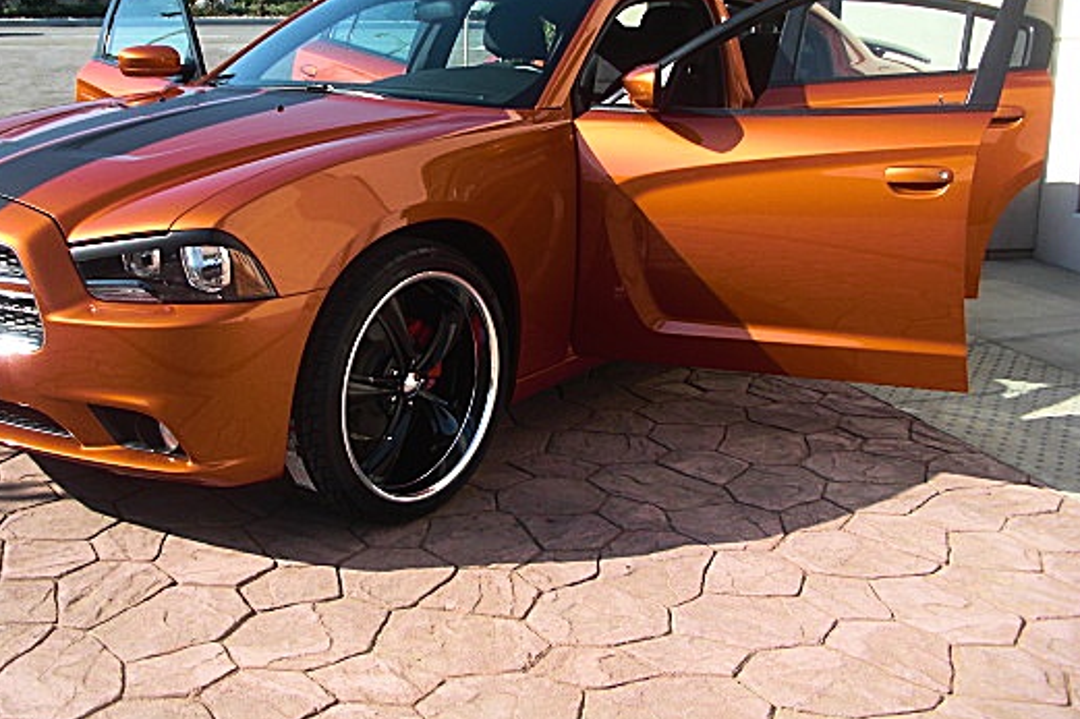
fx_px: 1379
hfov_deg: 42.6
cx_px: 450
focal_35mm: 46
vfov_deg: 29.1
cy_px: 267
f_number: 2.8
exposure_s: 1/500
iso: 50
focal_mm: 6.3
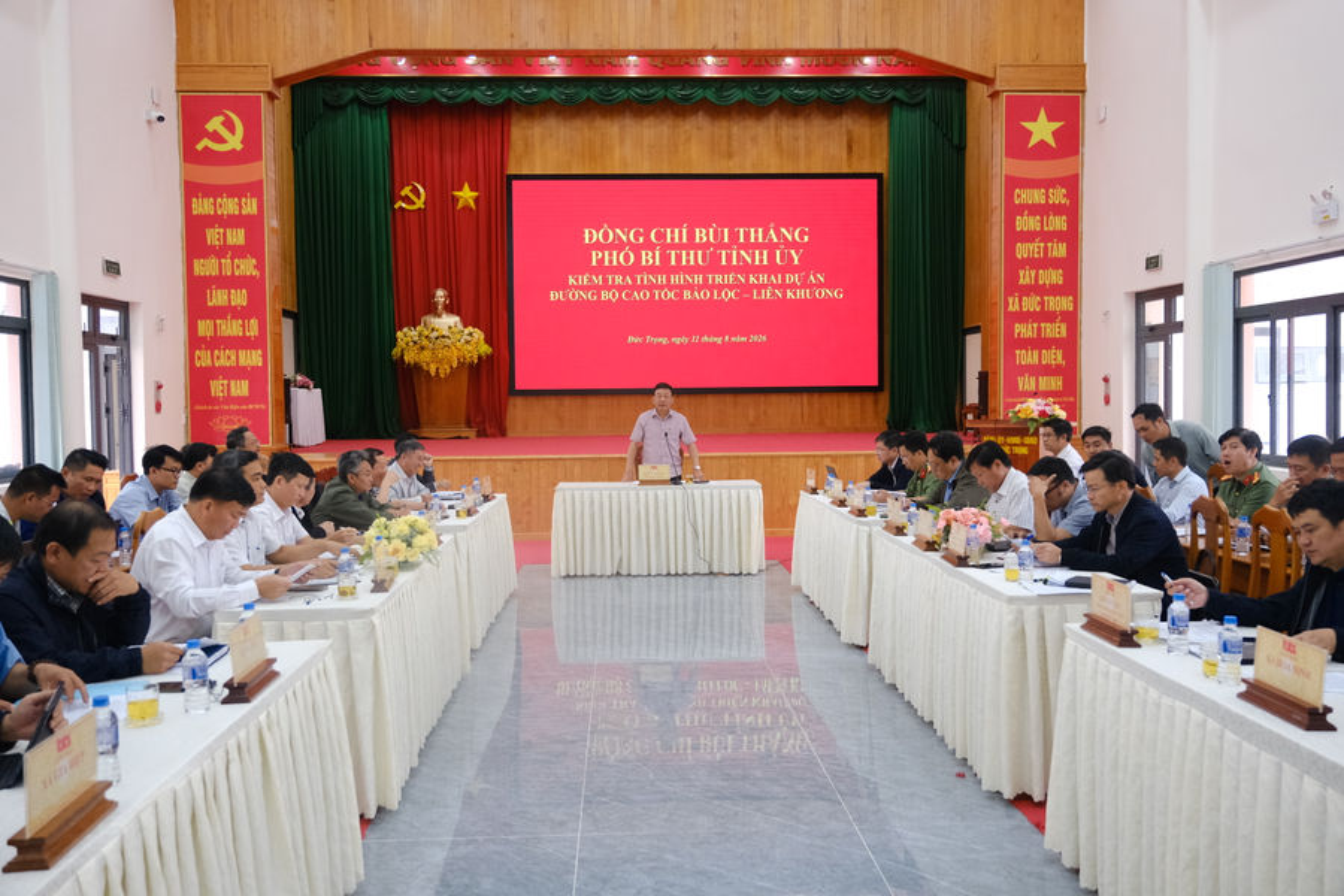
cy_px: 448
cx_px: 672
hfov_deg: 63.7
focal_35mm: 29
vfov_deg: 45.0
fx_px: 1083
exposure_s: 1/320
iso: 2000
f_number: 4
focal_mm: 19.2
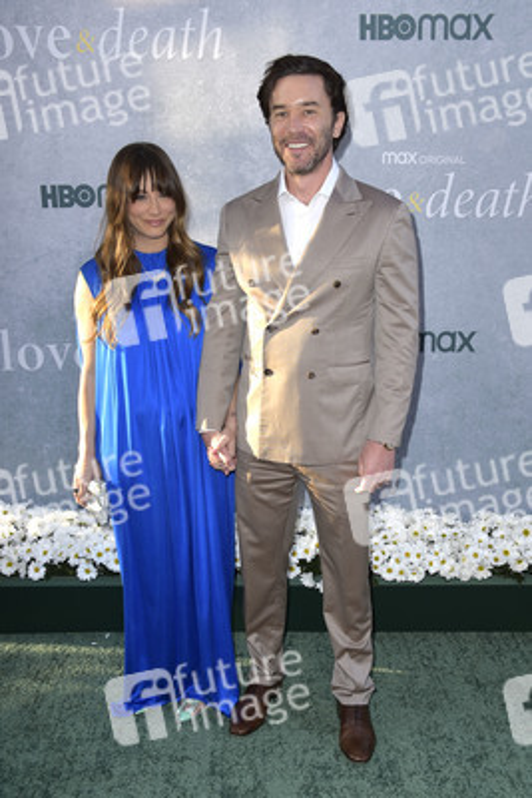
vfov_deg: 48.4
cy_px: 399
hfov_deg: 33.4
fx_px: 886
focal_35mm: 40
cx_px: 266
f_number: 6.3
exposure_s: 1/250
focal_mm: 40
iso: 250
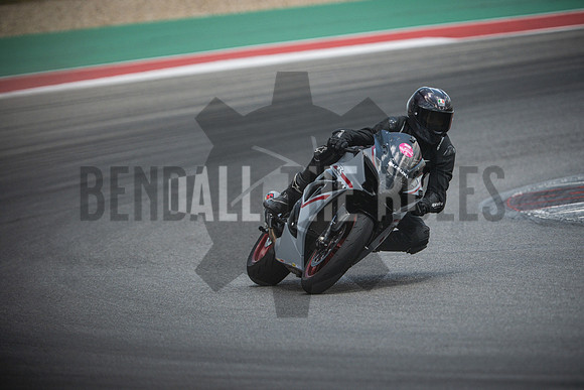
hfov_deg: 4.9
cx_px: 292
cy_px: 195
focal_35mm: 420
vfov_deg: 3.3
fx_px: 6815
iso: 800
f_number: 2.8
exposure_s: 1/4000
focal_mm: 280
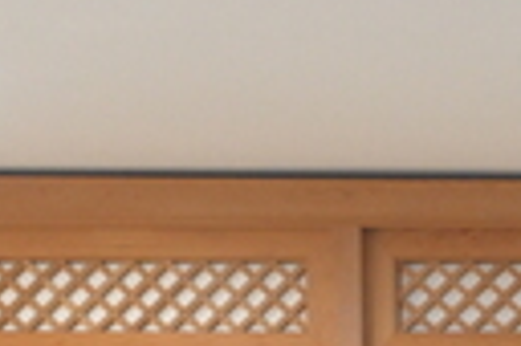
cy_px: 763
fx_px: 2269
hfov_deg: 11.8
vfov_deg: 8.2
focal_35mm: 157
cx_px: 1030
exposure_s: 1/250
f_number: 5
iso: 4000
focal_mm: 32
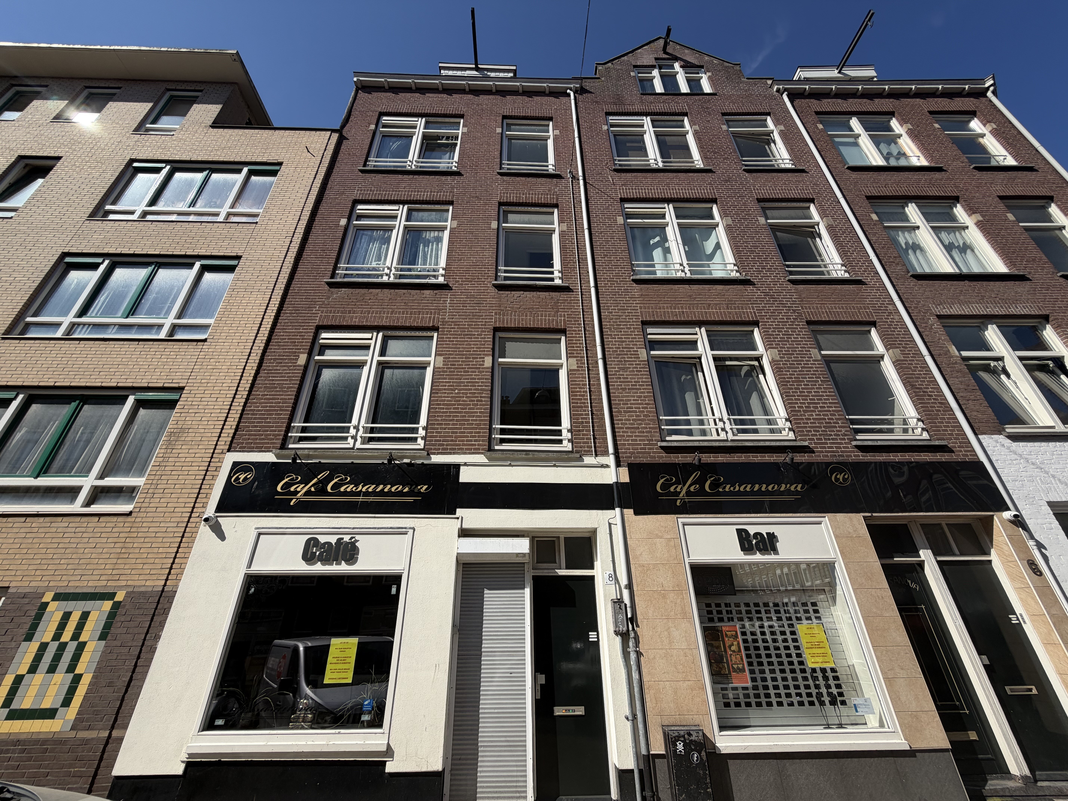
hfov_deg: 102.1
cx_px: 534
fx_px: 432
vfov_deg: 85.7
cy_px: 400
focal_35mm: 14
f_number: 2.2
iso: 20
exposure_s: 1/955
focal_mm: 2.22
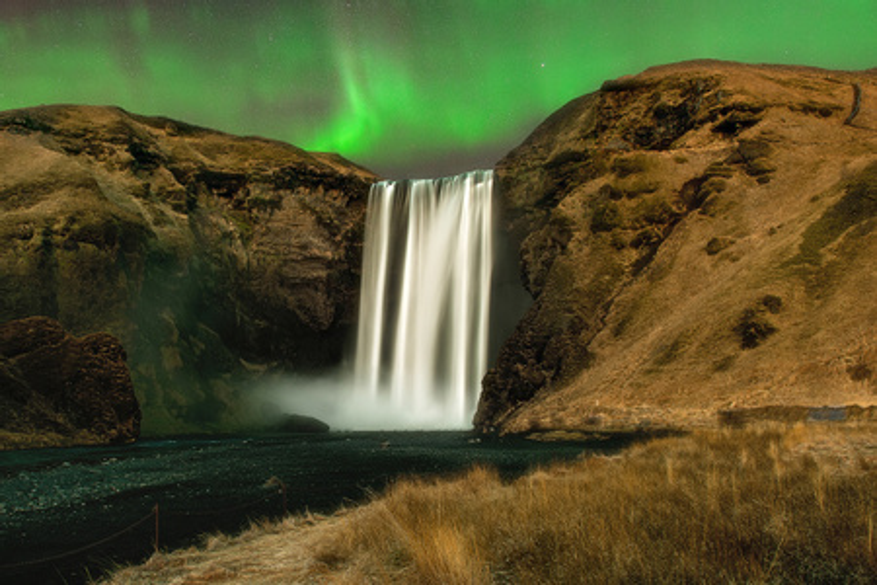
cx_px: 438
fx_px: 585
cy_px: 292
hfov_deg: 73.7
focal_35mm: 24
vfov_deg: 53.1
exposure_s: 2
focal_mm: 24
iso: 64
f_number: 13
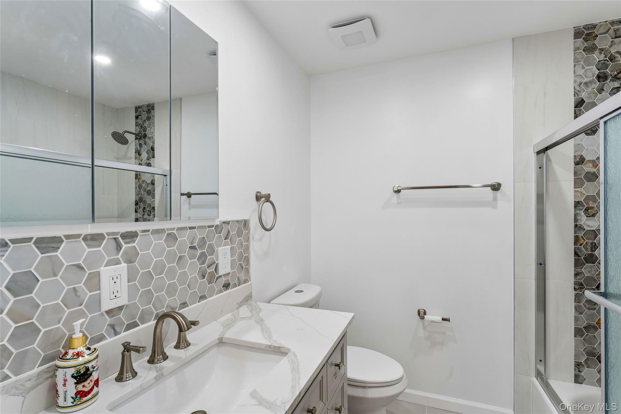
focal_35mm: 17
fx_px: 290
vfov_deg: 71.1
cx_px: 310
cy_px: 207
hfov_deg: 94.0
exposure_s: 1/20
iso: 400
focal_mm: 16.8
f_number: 13
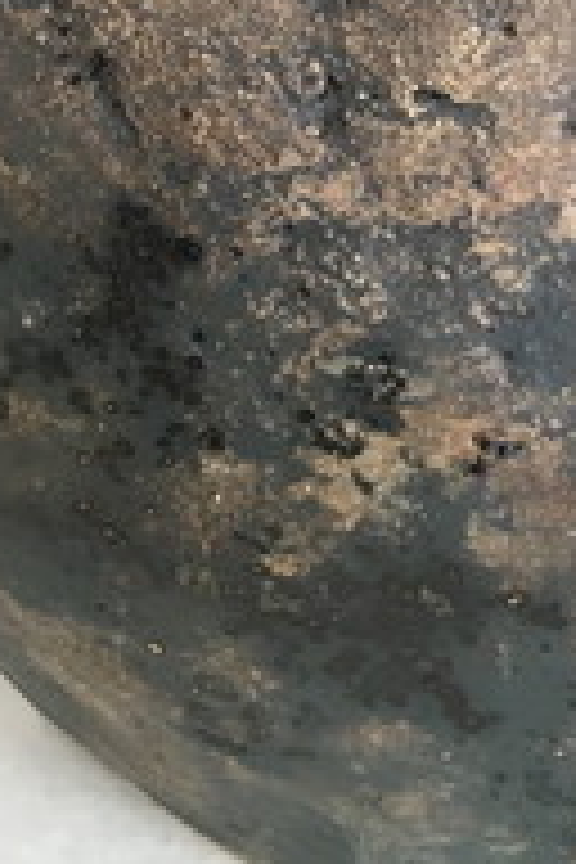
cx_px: 670
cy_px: -470
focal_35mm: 107
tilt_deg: -15.1
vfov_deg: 17.1
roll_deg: -2.9
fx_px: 2568
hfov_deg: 12.5
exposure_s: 1/33
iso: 32
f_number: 2.2
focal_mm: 4.15
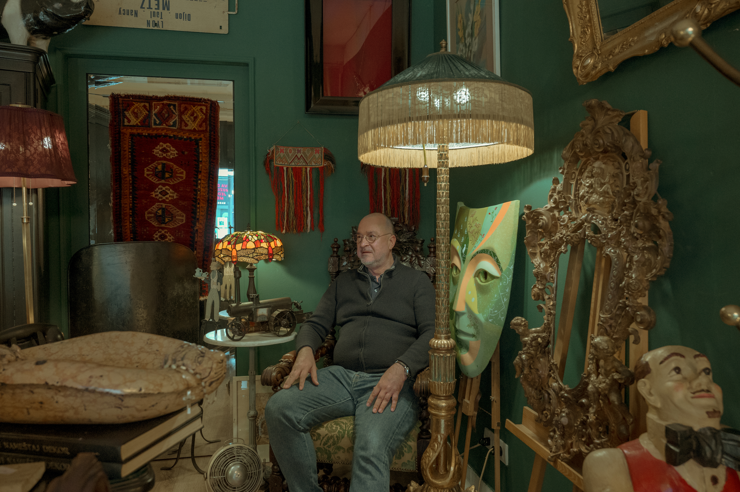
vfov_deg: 49.5
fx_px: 534
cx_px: 370
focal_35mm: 26
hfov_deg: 69.4
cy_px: 246
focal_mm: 26
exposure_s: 1/80
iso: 3200
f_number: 5.6
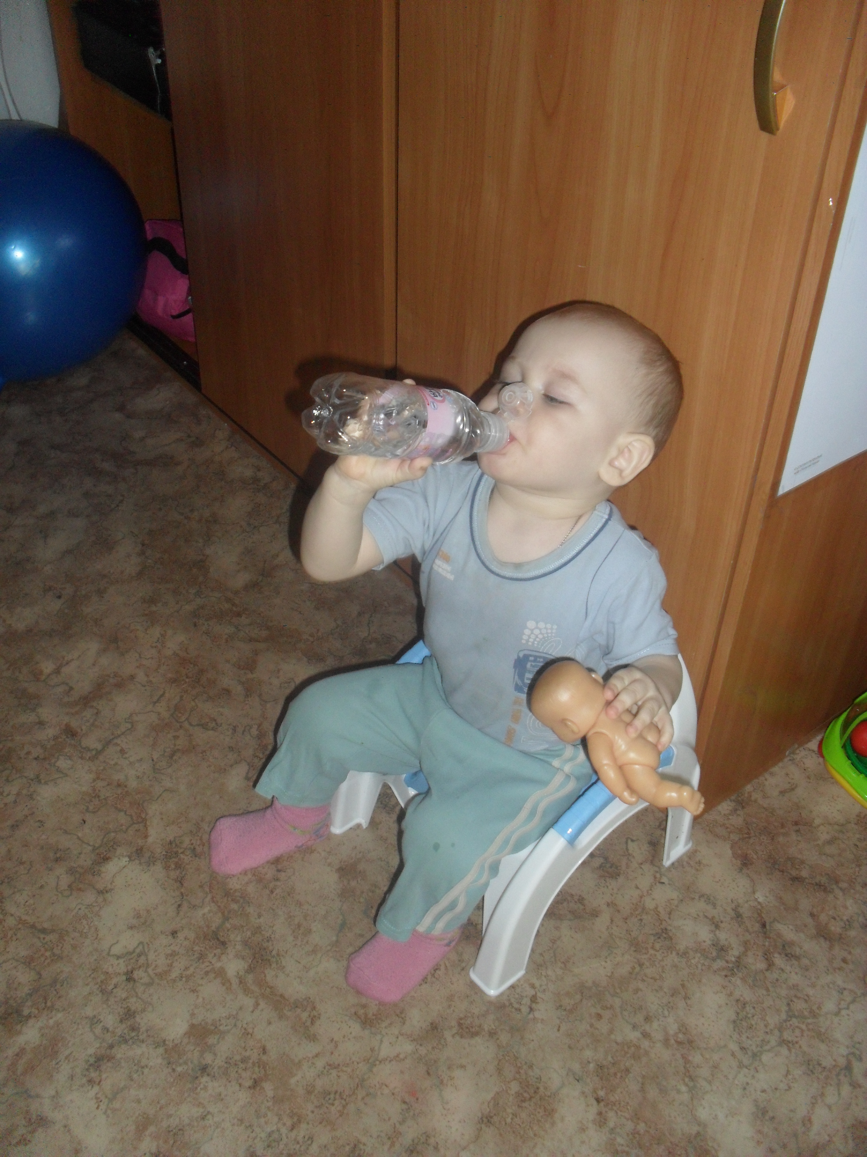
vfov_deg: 52.6
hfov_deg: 40.7
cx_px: 434
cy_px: 578
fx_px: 1169
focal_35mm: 35
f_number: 3.2
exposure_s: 1/45
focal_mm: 6.3
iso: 200
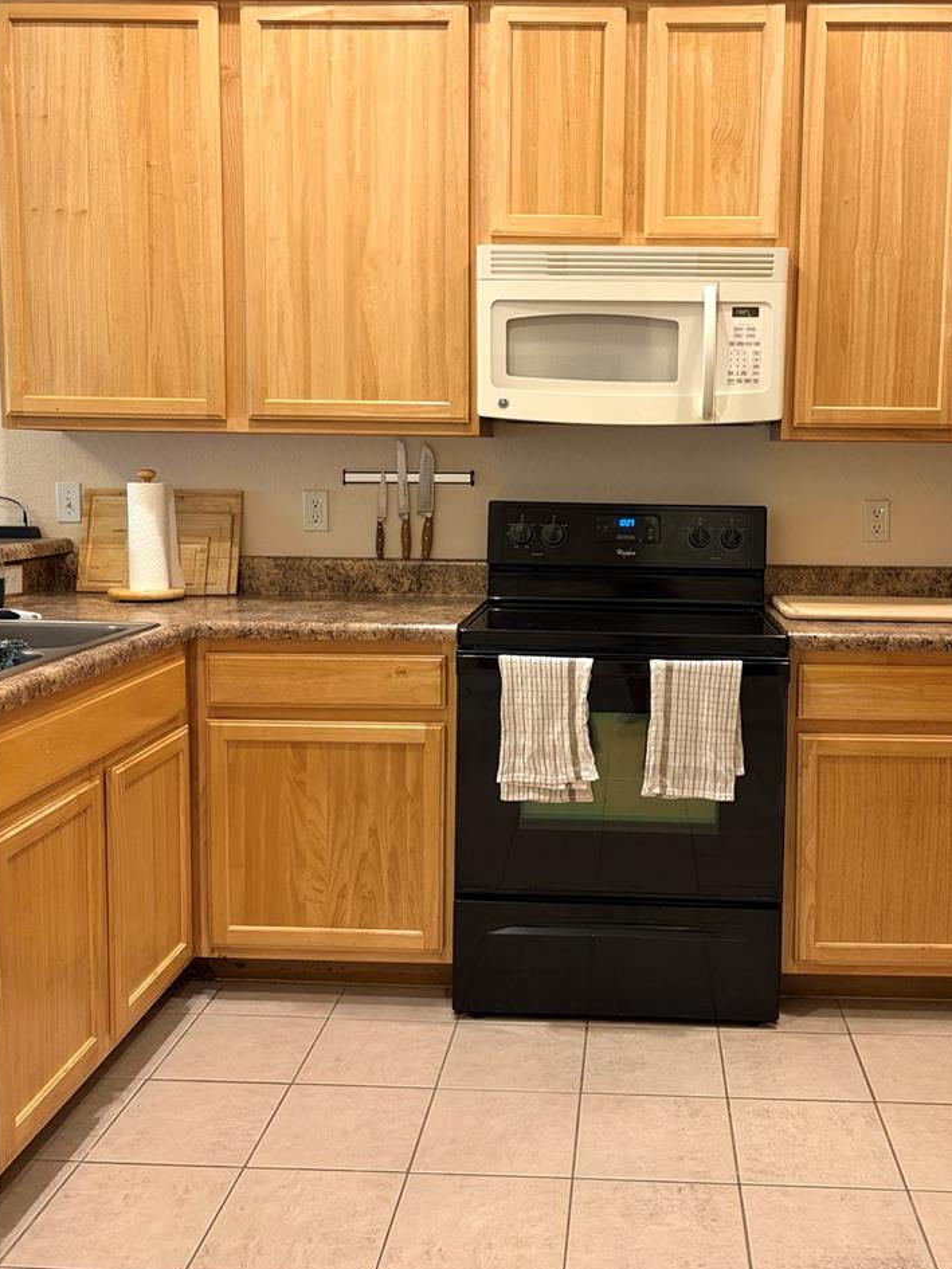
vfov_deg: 55.3
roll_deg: -1.5
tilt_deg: -4.6
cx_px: 595
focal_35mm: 33
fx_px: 1210
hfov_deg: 42.6
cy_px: 602
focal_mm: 5.96
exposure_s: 1/60
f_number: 1.6
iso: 200
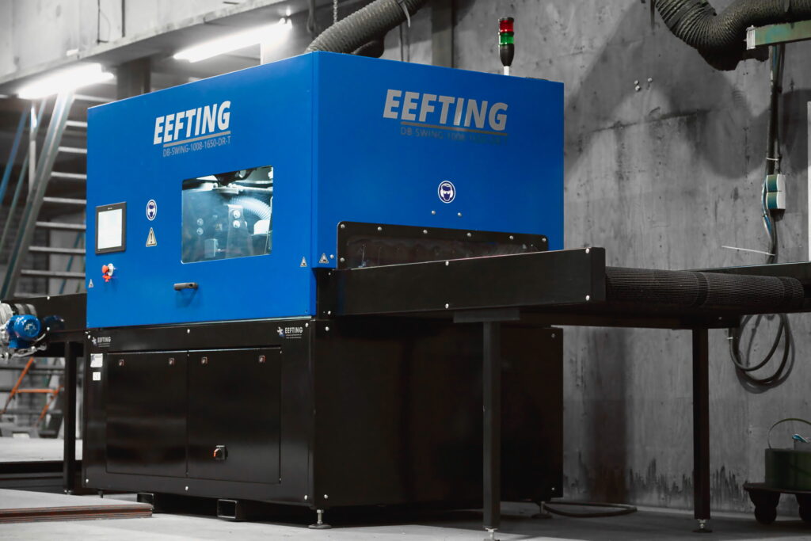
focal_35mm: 85
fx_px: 1915
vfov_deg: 16.1
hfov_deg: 23.9
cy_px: 270
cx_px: 406
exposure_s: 1/160
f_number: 2.8
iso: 1250
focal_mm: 85
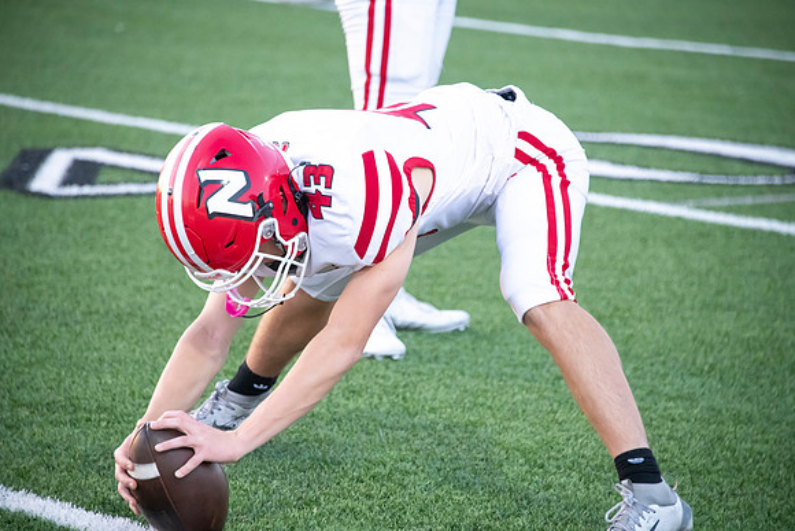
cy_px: 266
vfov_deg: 5.5
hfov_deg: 8.2
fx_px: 5522
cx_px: 398
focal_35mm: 250
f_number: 5.6
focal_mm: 250
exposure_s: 1/800
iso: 4000
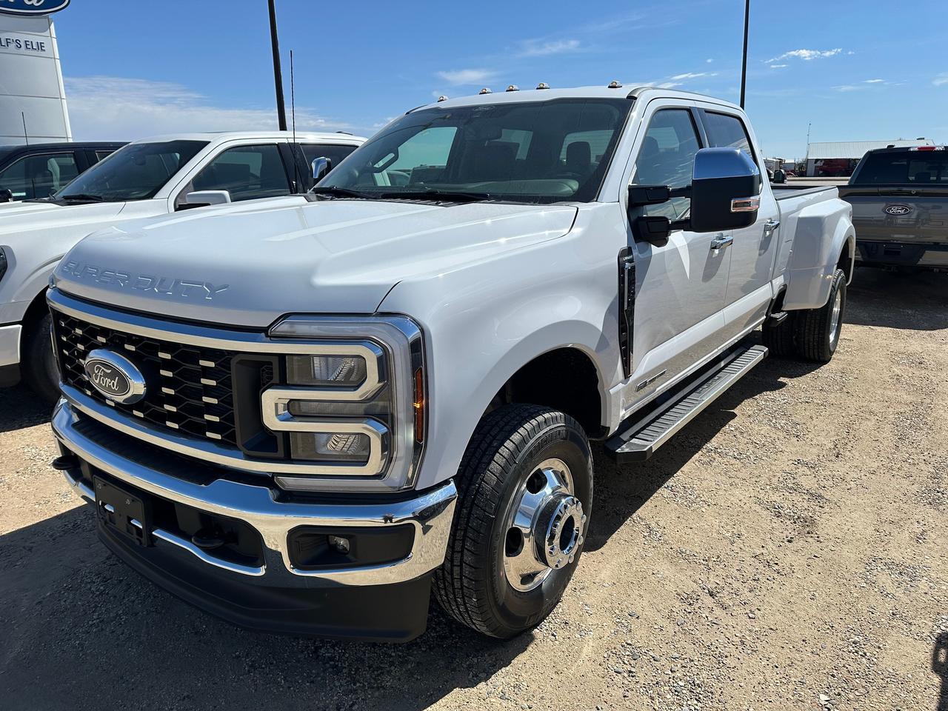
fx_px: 657
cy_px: 356
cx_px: 474
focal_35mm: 24
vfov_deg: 56.8
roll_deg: +0.6
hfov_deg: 71.6
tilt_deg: -13.8
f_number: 1.78
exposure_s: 1/7042
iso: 80
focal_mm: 6.86
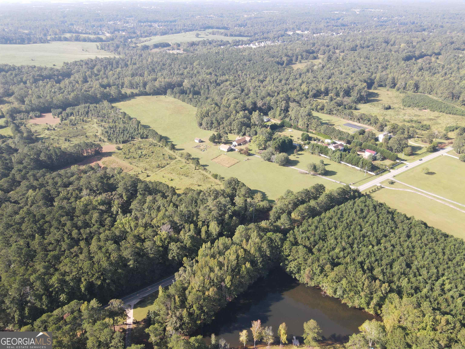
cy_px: 174
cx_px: 232
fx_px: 322
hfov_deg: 71.6
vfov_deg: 56.8
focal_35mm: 24
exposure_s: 1/160
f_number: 2.8
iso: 100
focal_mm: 4.5
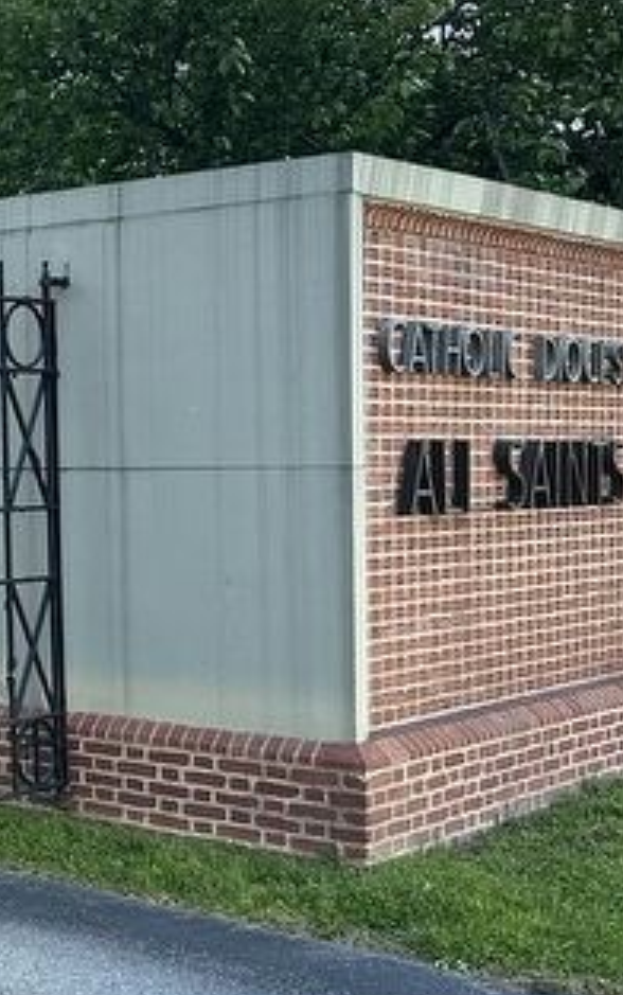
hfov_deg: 17.9
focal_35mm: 65
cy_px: 470
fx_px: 1763
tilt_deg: +0.3
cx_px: -308
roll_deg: +0.3
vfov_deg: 31.5
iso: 250
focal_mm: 6.86
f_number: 1.78
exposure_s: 1/60
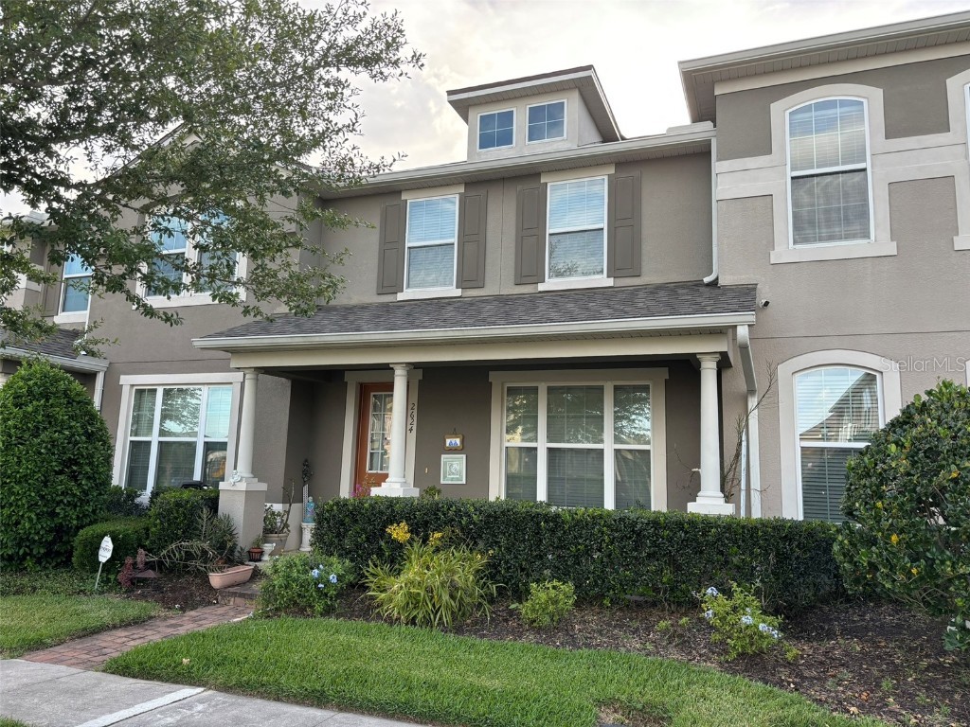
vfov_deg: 53.1
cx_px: 485
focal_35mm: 26
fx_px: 729
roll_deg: -2.4
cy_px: 364
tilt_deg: +9.7
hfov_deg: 67.3
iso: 50
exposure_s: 1/531
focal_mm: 5.96
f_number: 1.6
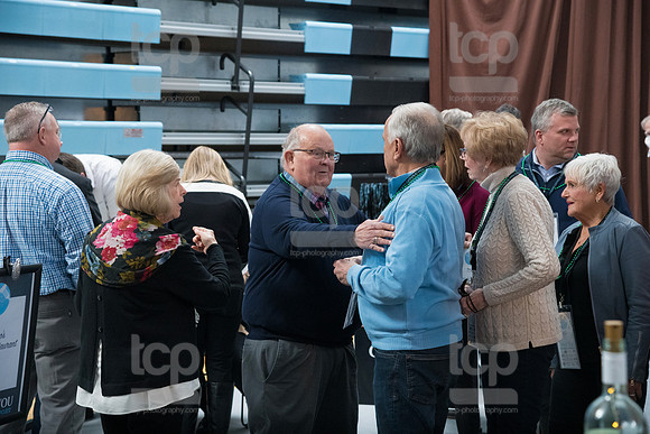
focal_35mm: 78
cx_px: 325
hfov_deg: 26.0
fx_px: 1409
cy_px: 217
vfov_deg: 17.5
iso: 4000
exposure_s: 1/250
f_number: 5.6
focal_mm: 78
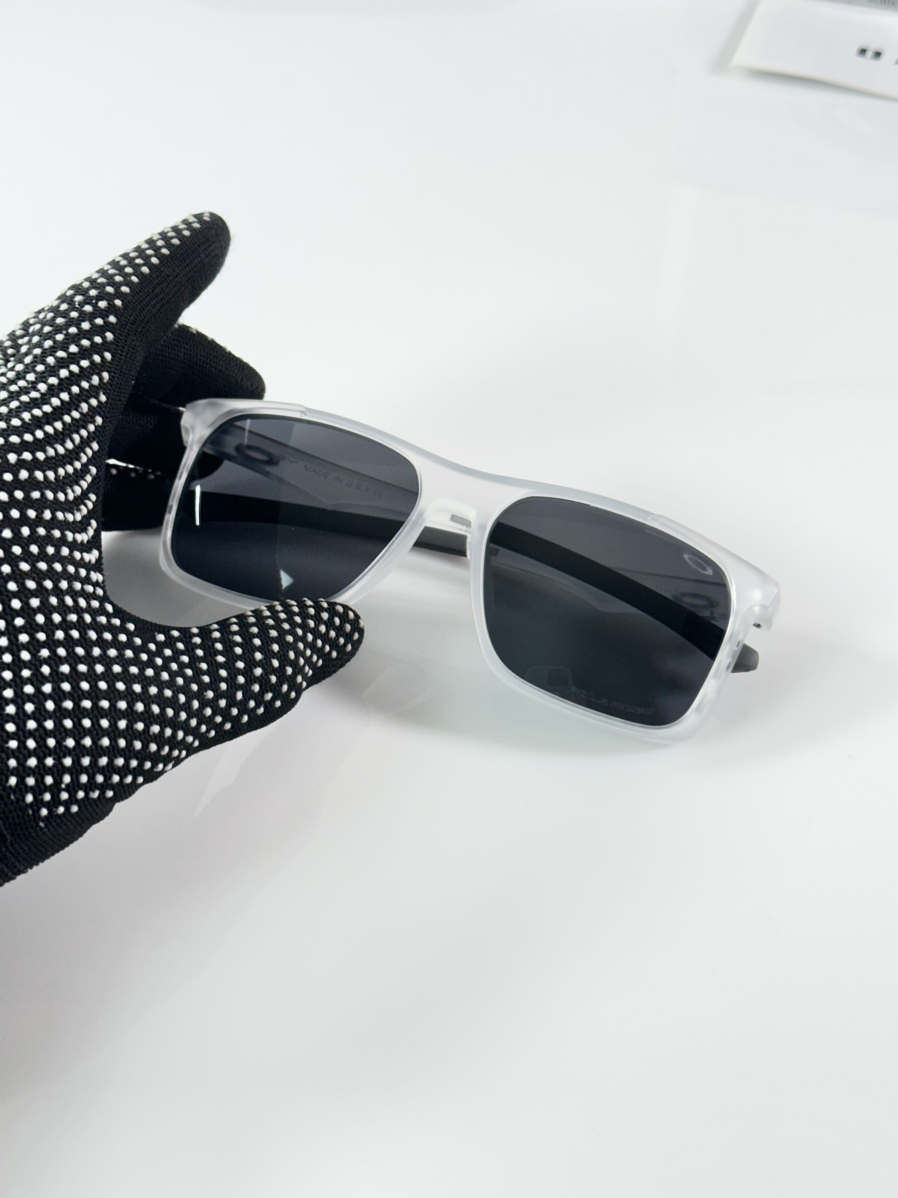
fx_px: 1660
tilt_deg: -45.7
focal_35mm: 48
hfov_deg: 30.3
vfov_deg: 39.7
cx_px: 449
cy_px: 599
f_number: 1.78
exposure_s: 1/100
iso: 100
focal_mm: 6.86
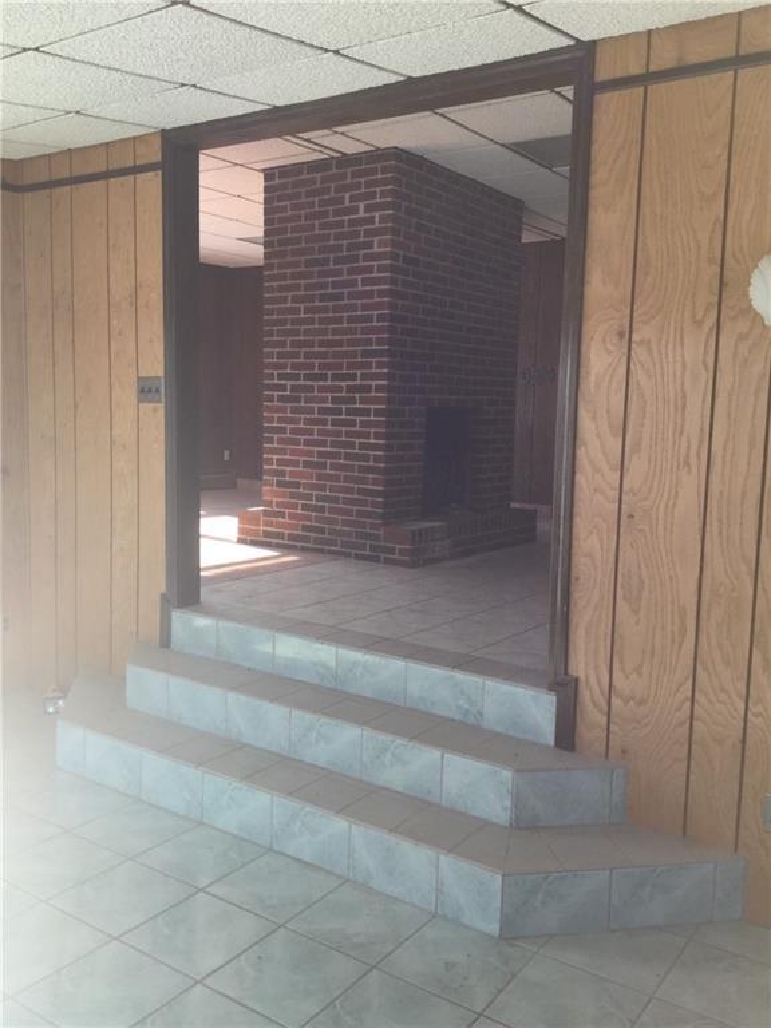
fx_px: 921
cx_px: 386
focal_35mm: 31
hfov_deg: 45.4
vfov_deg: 58.4
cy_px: 514
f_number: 2.4
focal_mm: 3.3
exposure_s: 1/120
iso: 32
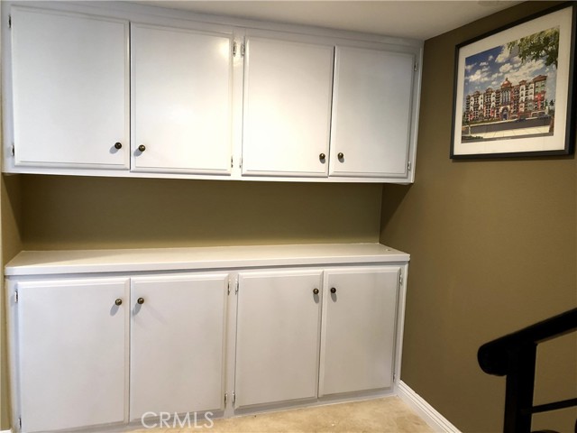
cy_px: 216
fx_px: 467
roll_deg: -1.8
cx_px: 288
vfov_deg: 49.7
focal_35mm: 28
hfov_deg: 63.4
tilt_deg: -5.4
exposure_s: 1/17
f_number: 1.8
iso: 40
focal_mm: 3.99
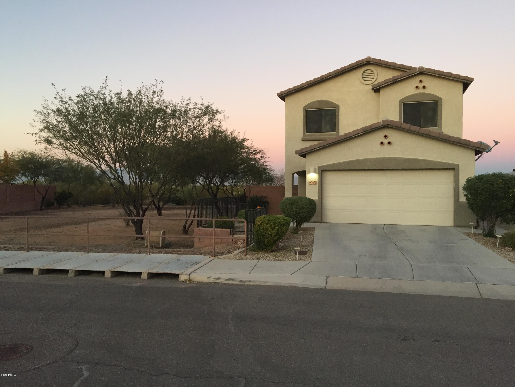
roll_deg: -0.6
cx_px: 258
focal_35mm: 29
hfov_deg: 61.7
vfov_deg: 48.2
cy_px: 194
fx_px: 431
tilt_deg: -1.2
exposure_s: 1/30
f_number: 2.2
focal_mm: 4.15
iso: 40
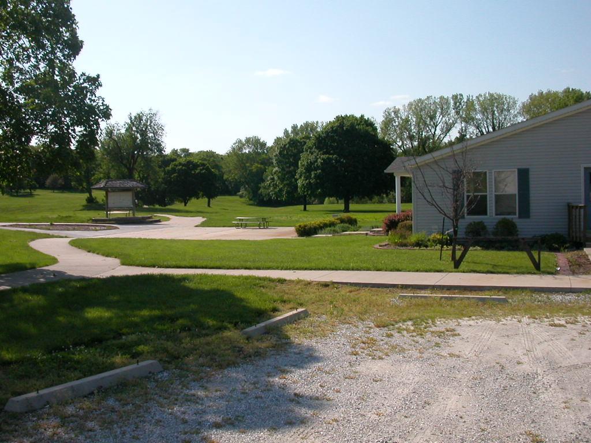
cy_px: 222
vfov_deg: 38.7
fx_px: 632
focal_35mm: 37
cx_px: 296
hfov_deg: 50.1
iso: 100
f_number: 4.5
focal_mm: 5.6
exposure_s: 1/740
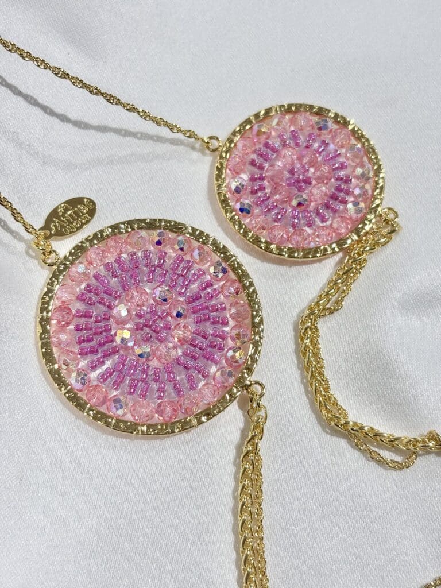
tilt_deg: -68.3
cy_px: 294
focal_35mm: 52
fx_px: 883
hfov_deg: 28.0
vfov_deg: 36.8
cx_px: 220
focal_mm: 5.96
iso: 32
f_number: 1.6
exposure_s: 1/163
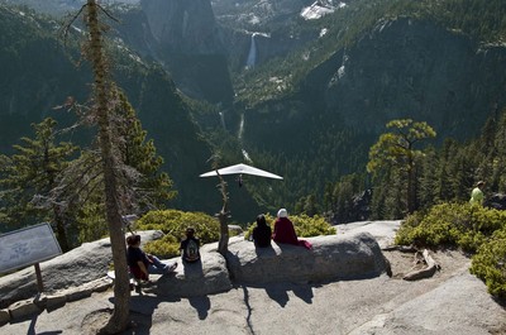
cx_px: 253
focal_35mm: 36
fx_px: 505
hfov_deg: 53.2
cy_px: 168
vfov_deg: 36.7
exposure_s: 1/320
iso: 200
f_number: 7.1
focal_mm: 24
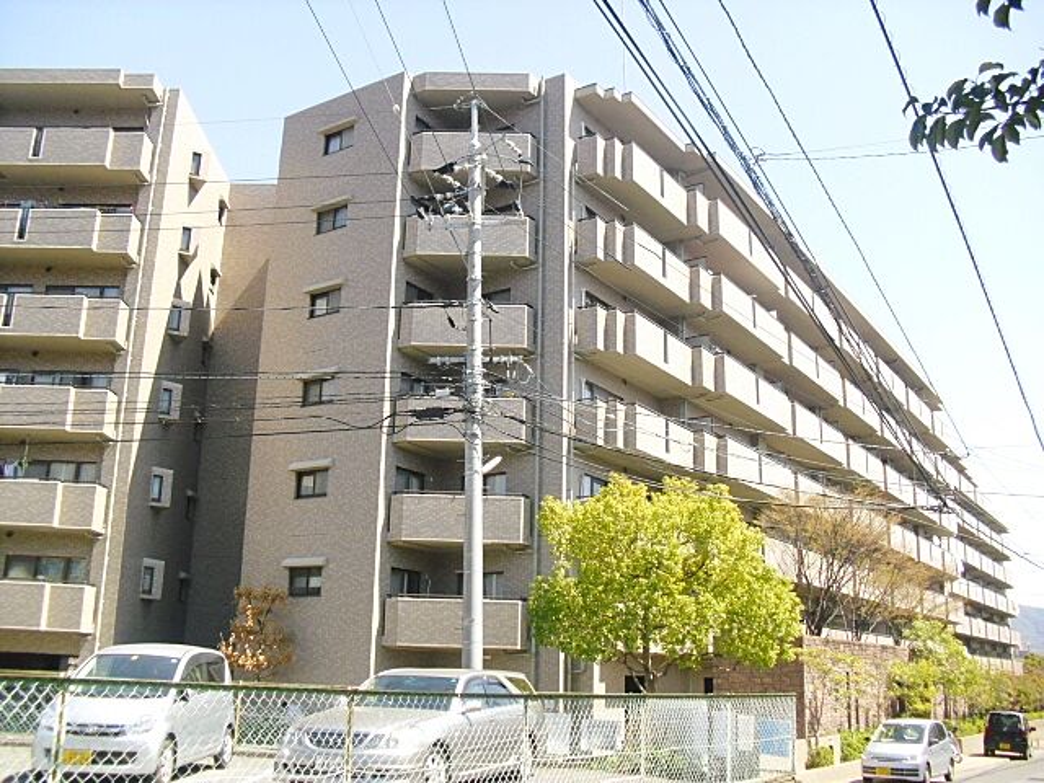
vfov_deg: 39.7
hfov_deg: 51.4
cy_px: 392
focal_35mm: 36
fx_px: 1086
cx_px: 522
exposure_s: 1/125
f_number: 7.8
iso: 200
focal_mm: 6.3
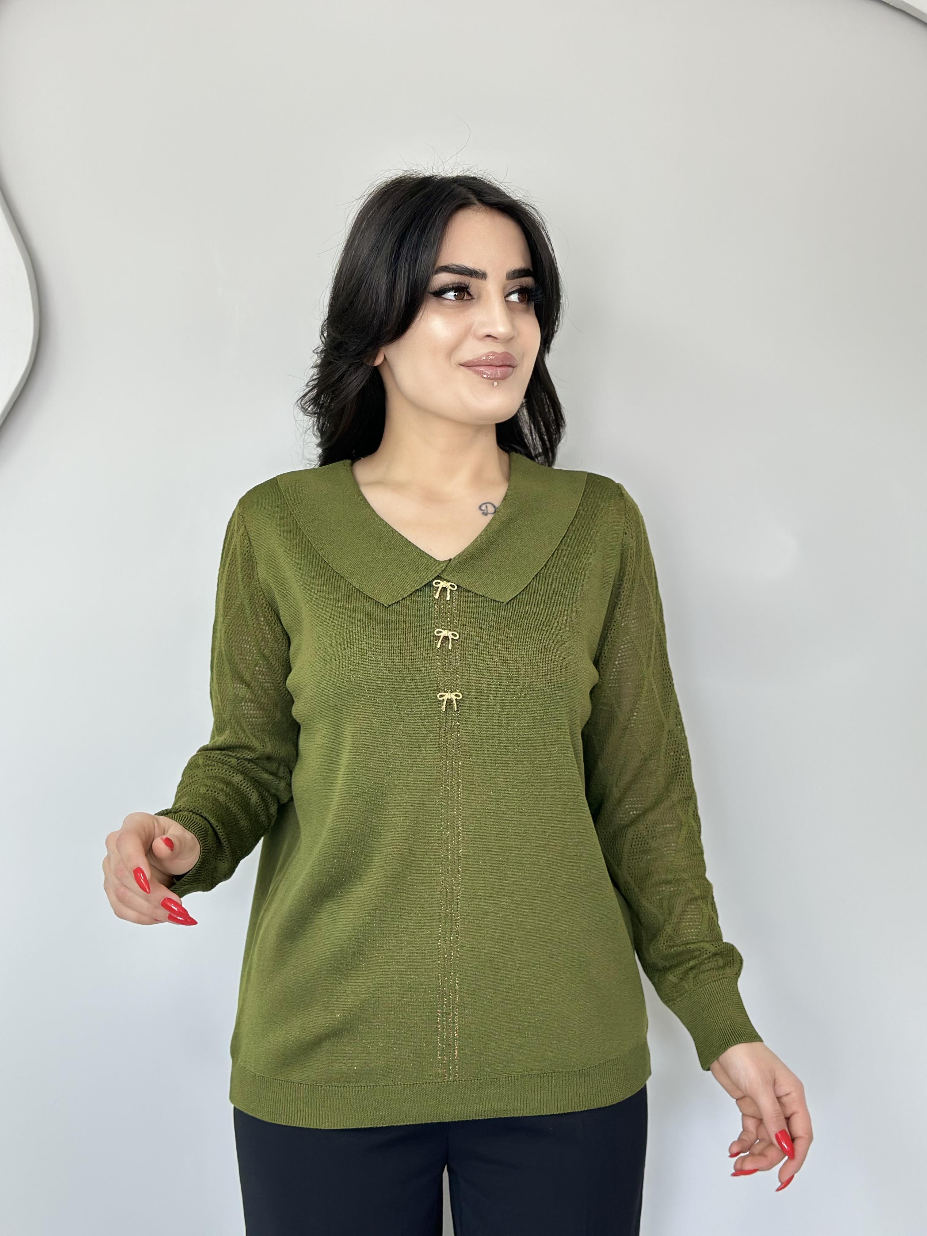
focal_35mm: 48
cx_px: 464
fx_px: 1714
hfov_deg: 30.3
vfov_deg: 39.7
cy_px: 618
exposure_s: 1/100
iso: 100
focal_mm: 6.86
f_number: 1.78
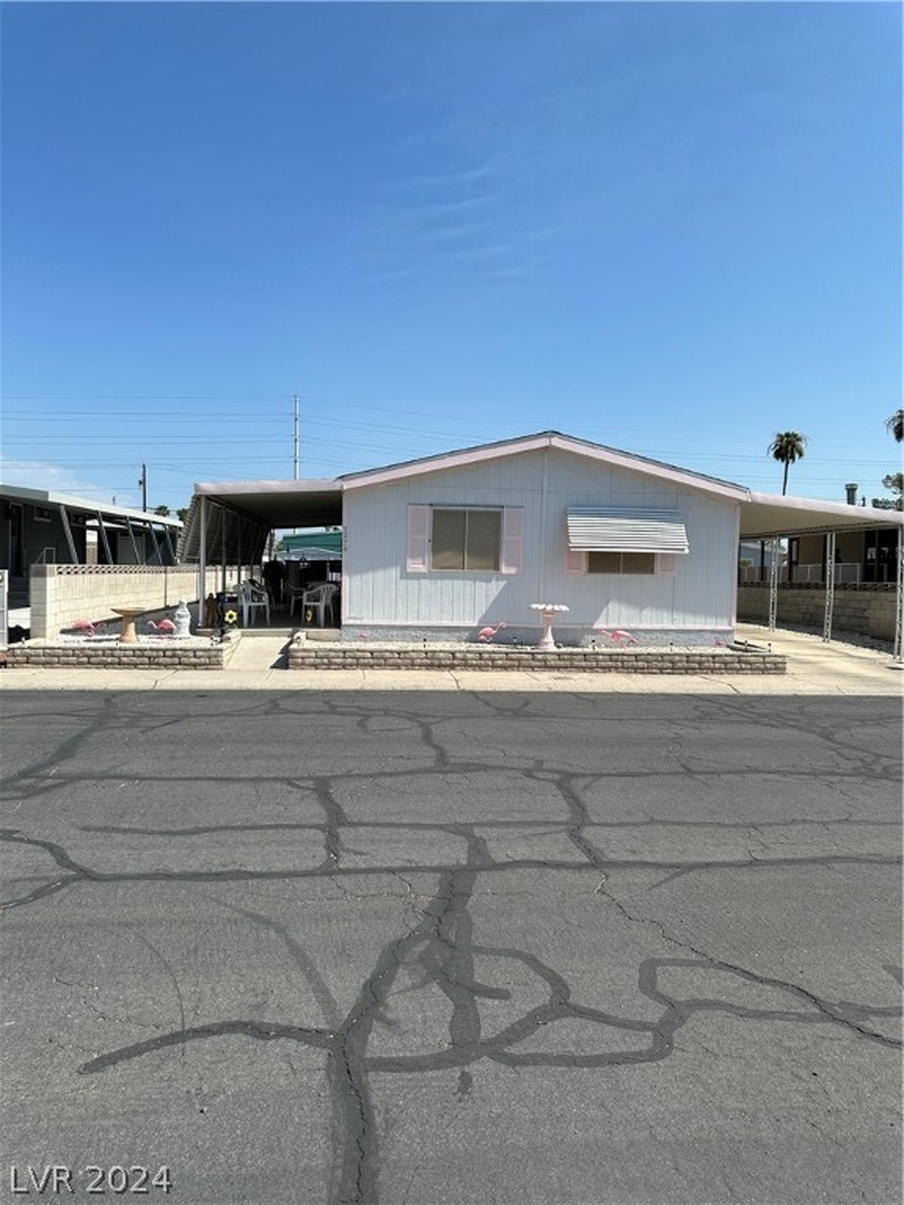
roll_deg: -1.8
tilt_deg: -2.2
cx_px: 452
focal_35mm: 24
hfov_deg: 56.8
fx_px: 836
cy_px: 602
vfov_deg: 71.6
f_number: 1.78
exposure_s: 1/5525
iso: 80
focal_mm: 6.86
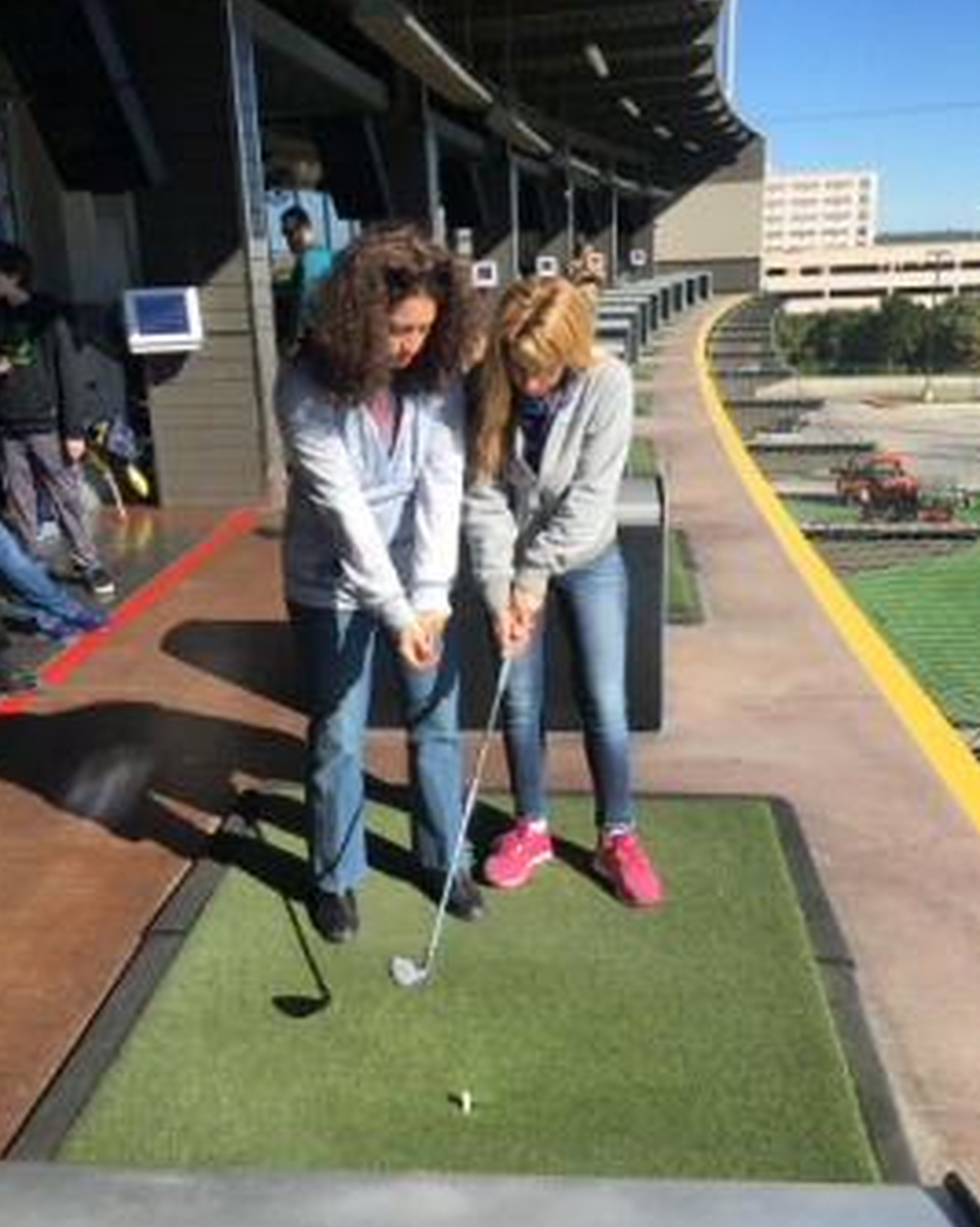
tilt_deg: -13.9
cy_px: 569
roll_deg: +2.8
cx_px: 481
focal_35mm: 31
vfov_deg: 57.1
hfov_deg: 47.1
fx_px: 1124
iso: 25
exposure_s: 1/1183
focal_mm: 4.15
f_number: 2.2
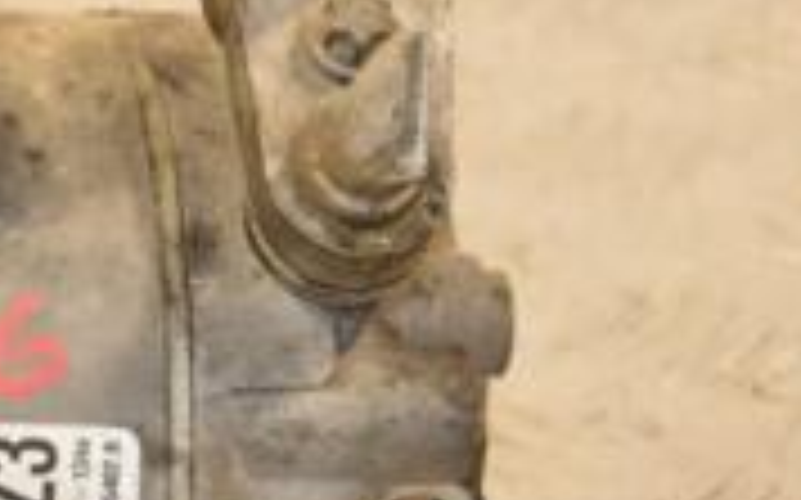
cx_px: -238
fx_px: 7854
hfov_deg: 5.8
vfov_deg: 3.6
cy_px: 387
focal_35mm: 360
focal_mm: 70
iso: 800
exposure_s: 1/200
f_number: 5.3
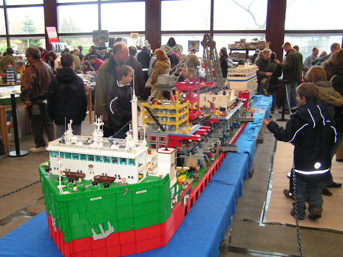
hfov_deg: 49.0
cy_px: 128
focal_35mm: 38
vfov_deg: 37.7
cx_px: 172
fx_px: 376
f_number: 2.8
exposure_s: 1/40
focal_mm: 6.3
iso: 200
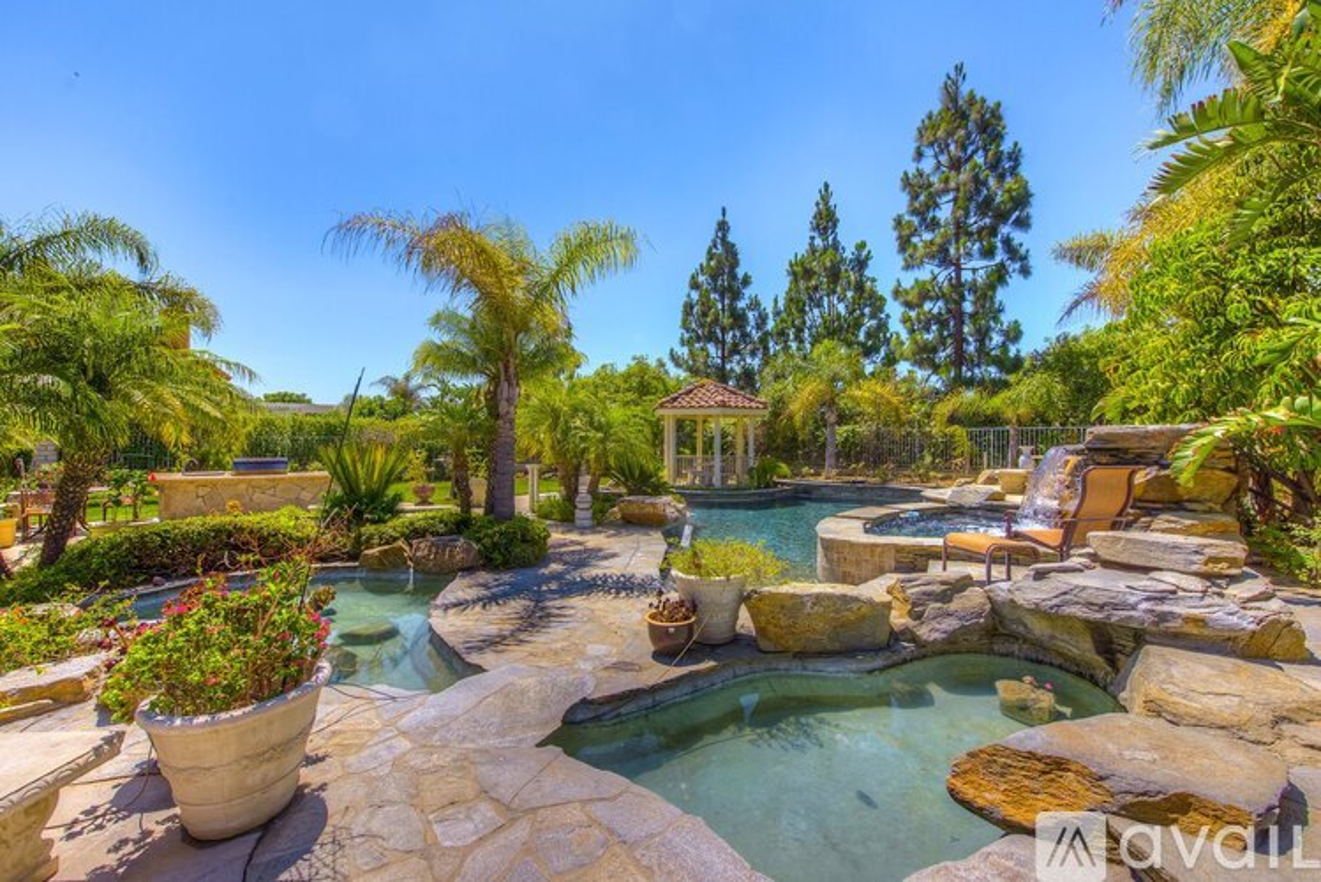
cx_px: 660
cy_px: 441
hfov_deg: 104.2
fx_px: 514
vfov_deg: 81.3
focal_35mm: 14
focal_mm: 14
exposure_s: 1/1000
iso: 160
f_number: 8
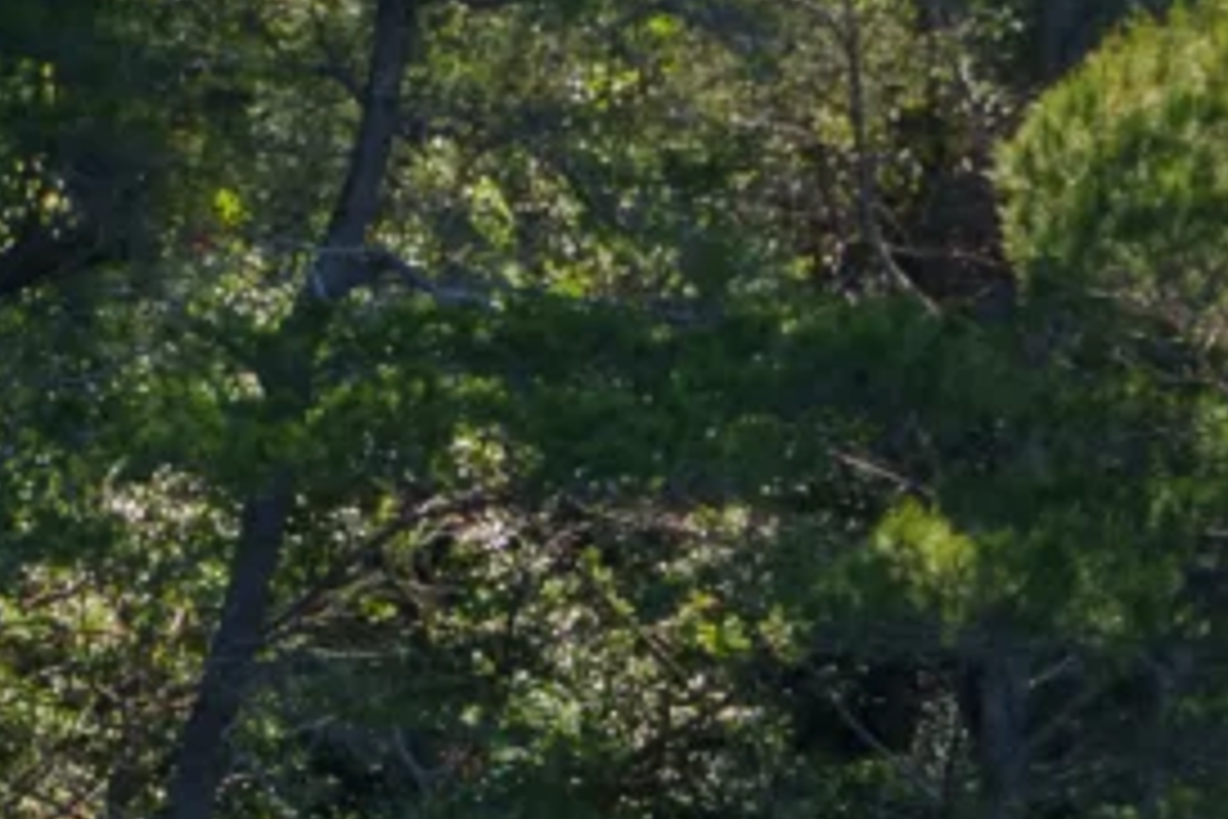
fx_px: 11051
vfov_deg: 4.1
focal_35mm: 324
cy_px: 2133
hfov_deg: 6.3
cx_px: -319
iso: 100
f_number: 5
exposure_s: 1/320
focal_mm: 46
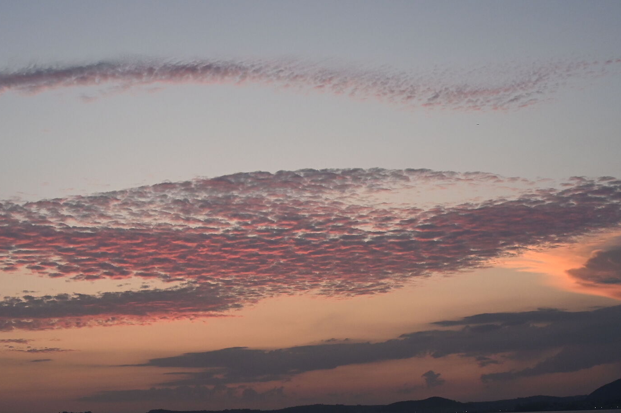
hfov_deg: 30.5
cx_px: 253
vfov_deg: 20.6
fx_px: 1138
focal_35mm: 66
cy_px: 233
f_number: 8
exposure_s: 1/250
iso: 1250
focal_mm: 38
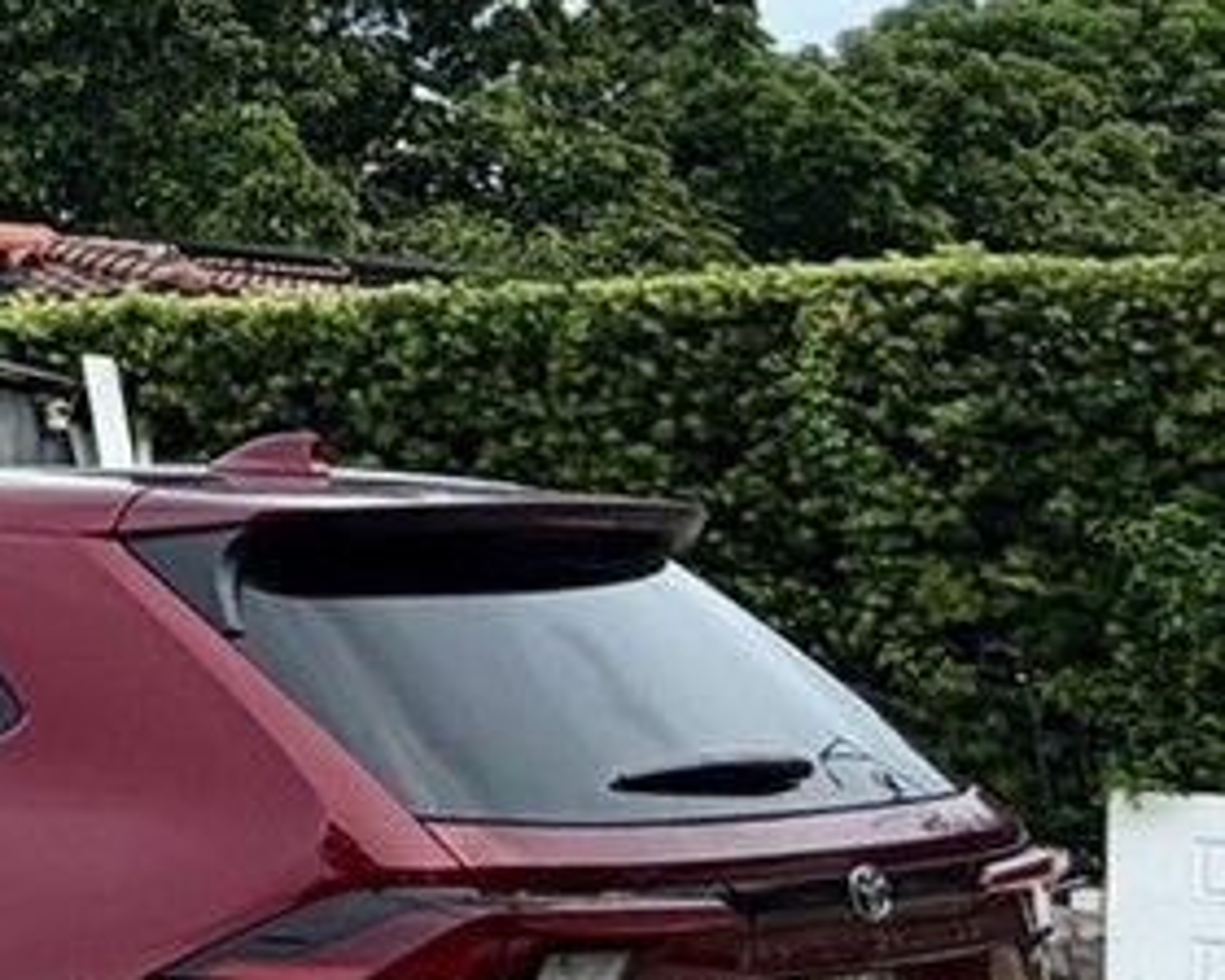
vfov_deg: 18.9
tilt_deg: +13.3
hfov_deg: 16.0
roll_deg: -0.8
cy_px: -74
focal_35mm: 78
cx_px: -1505
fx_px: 2828
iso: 20
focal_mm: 2.22
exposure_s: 1/1259
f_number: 2.2
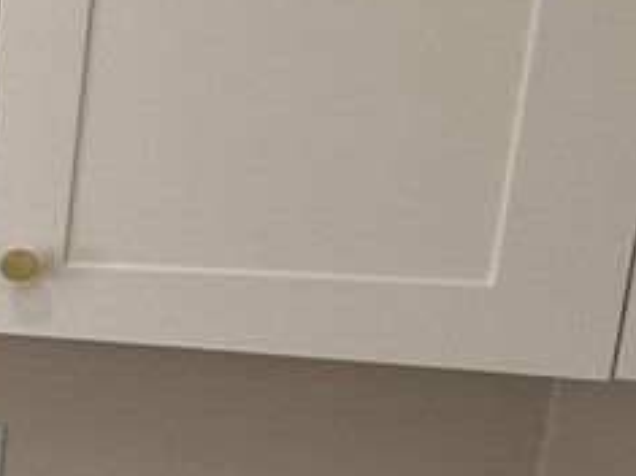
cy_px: 311
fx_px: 1120
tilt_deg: -7.1
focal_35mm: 61
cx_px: -728
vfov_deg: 23.9
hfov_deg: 17.6
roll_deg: -0.2
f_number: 2.2
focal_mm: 2.22
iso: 50
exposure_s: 1/134
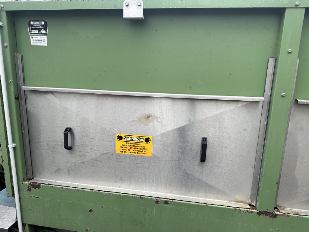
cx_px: 154
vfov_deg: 56.8
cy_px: 116
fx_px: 214
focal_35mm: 24
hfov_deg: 71.6
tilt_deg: -10.5
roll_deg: -1.1
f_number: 1.78
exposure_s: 1/158
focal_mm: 6.86
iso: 64
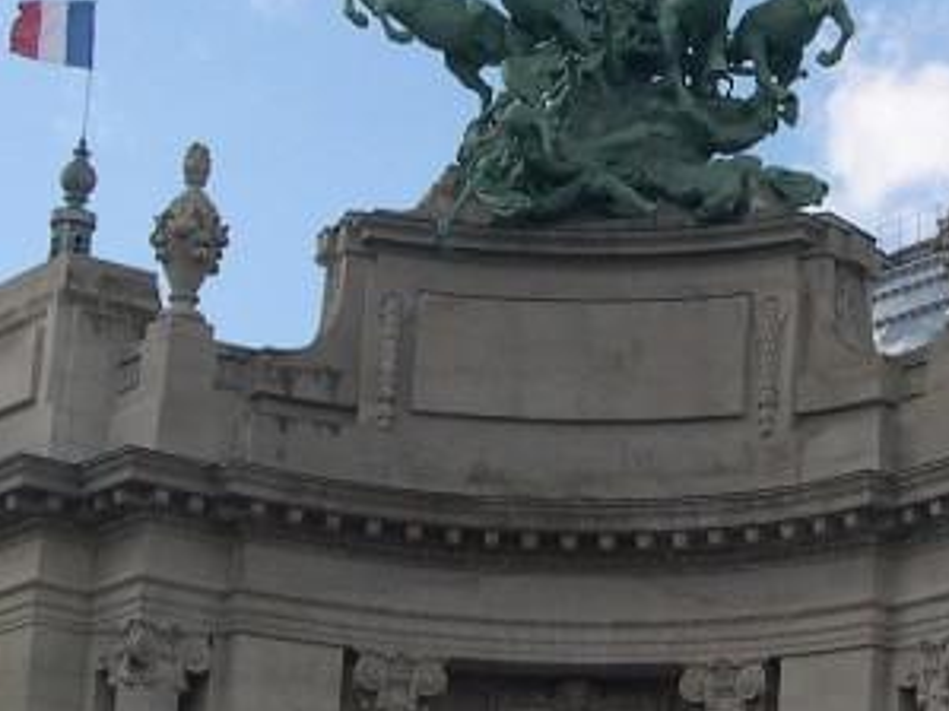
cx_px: 657
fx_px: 3563
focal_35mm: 130
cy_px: 289
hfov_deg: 15.1
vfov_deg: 11.4
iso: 100
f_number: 7.6
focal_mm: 8
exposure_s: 1/173
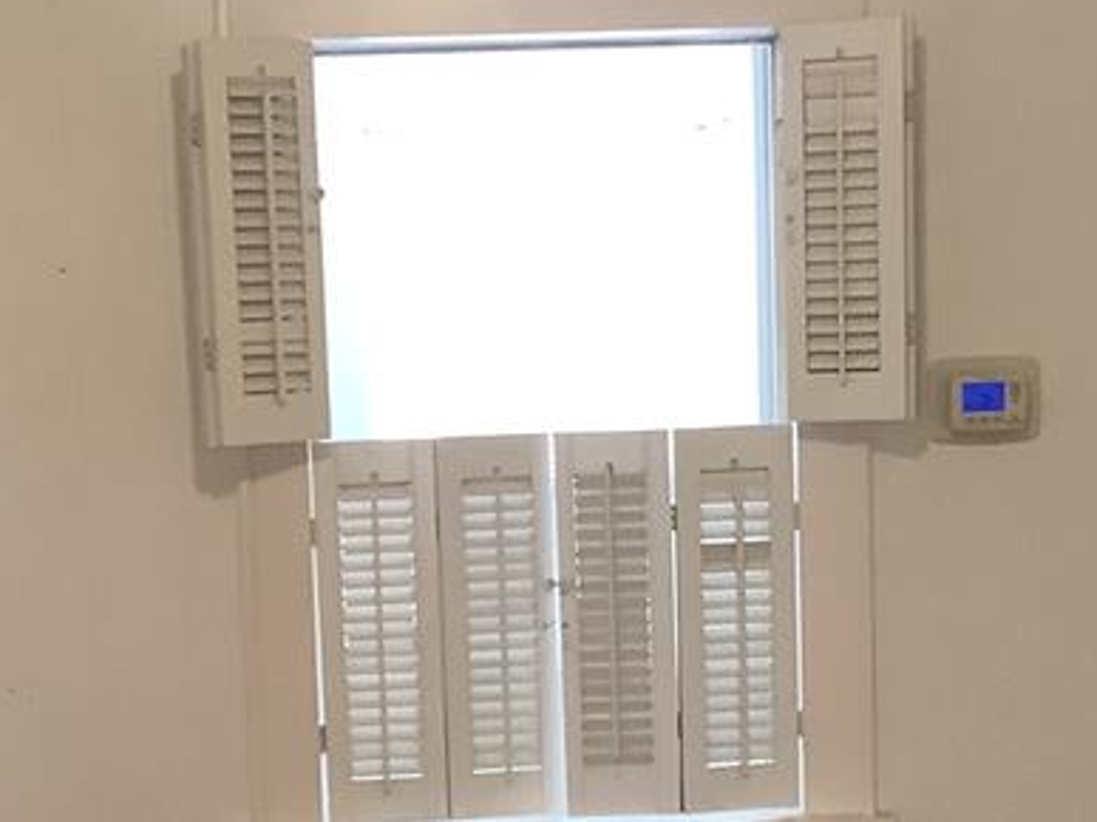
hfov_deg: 23.8
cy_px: 643
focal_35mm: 82
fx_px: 2598
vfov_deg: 17.8
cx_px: 473
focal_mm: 3.3
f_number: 2.4
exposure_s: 1/60
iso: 160
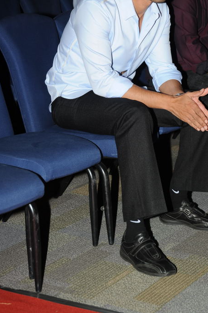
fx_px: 860
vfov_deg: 20.6
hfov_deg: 13.7
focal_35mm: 99
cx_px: 155
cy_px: 128
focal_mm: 66
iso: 400
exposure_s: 1/125
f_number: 6.3
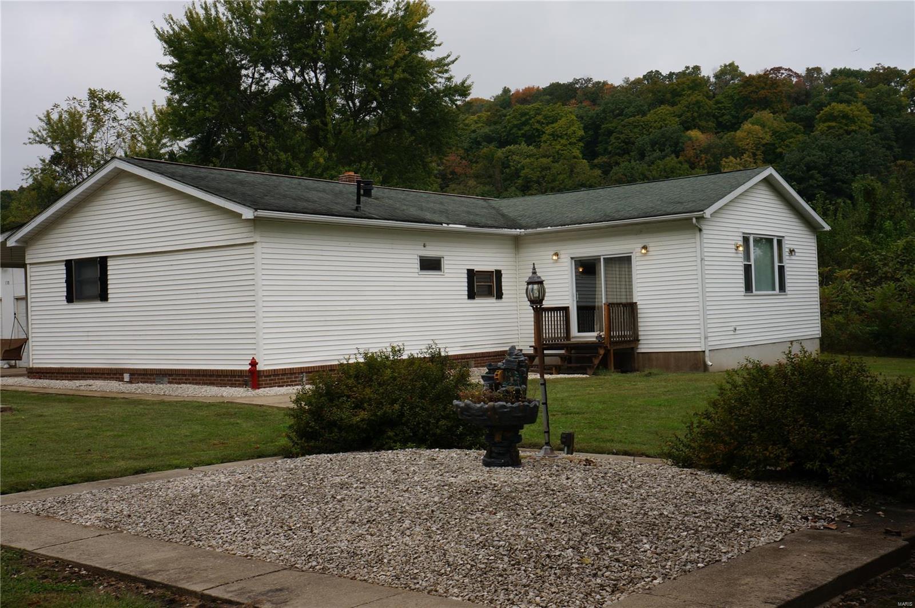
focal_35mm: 40
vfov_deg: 32.9
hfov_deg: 48.0
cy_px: 304
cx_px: 458
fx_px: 1028
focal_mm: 27
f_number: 13
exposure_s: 1/80
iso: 100
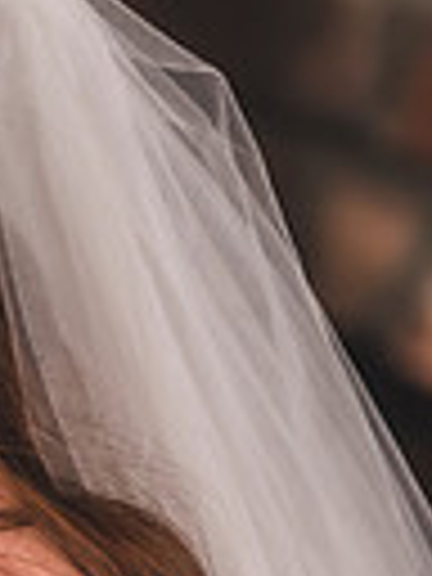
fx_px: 5058
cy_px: 353
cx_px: -855
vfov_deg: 6.5
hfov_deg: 4.7
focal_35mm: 304
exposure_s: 1/160
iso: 200
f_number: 2.8
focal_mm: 70
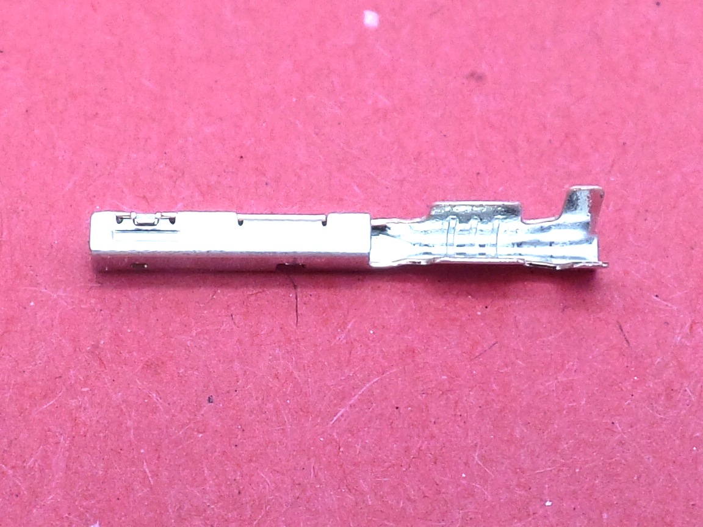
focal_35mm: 23
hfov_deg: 73.9
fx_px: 467
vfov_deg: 58.9
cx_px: 352
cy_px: 264
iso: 100
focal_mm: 4.1
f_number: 3.5
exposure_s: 1/180
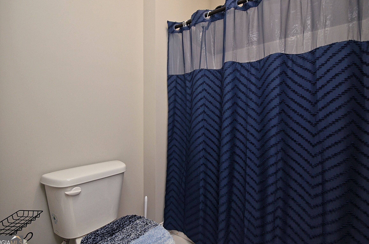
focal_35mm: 16
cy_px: 118
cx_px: 181
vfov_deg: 73.5
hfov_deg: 96.8
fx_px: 164
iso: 400
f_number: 5.6
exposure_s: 1/60
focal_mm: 10
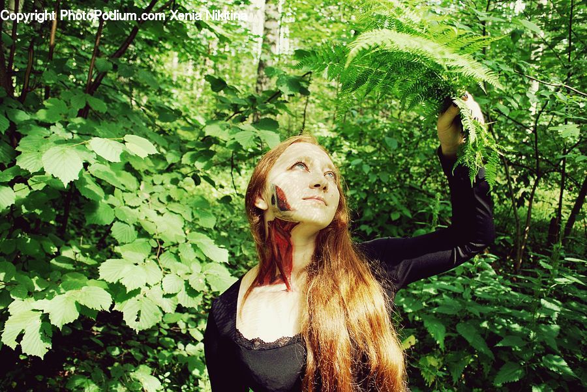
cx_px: 294
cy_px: 196
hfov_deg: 61.9
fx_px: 490
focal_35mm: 30
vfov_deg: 43.7
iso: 200
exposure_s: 1/100
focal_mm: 20
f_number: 5
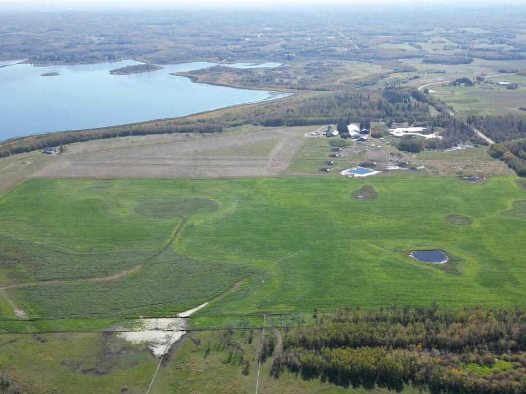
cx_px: 275
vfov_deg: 42.3
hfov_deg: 55.3
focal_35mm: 33
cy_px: 264
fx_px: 501
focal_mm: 6.72
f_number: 1.7
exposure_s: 1/2000
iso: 120
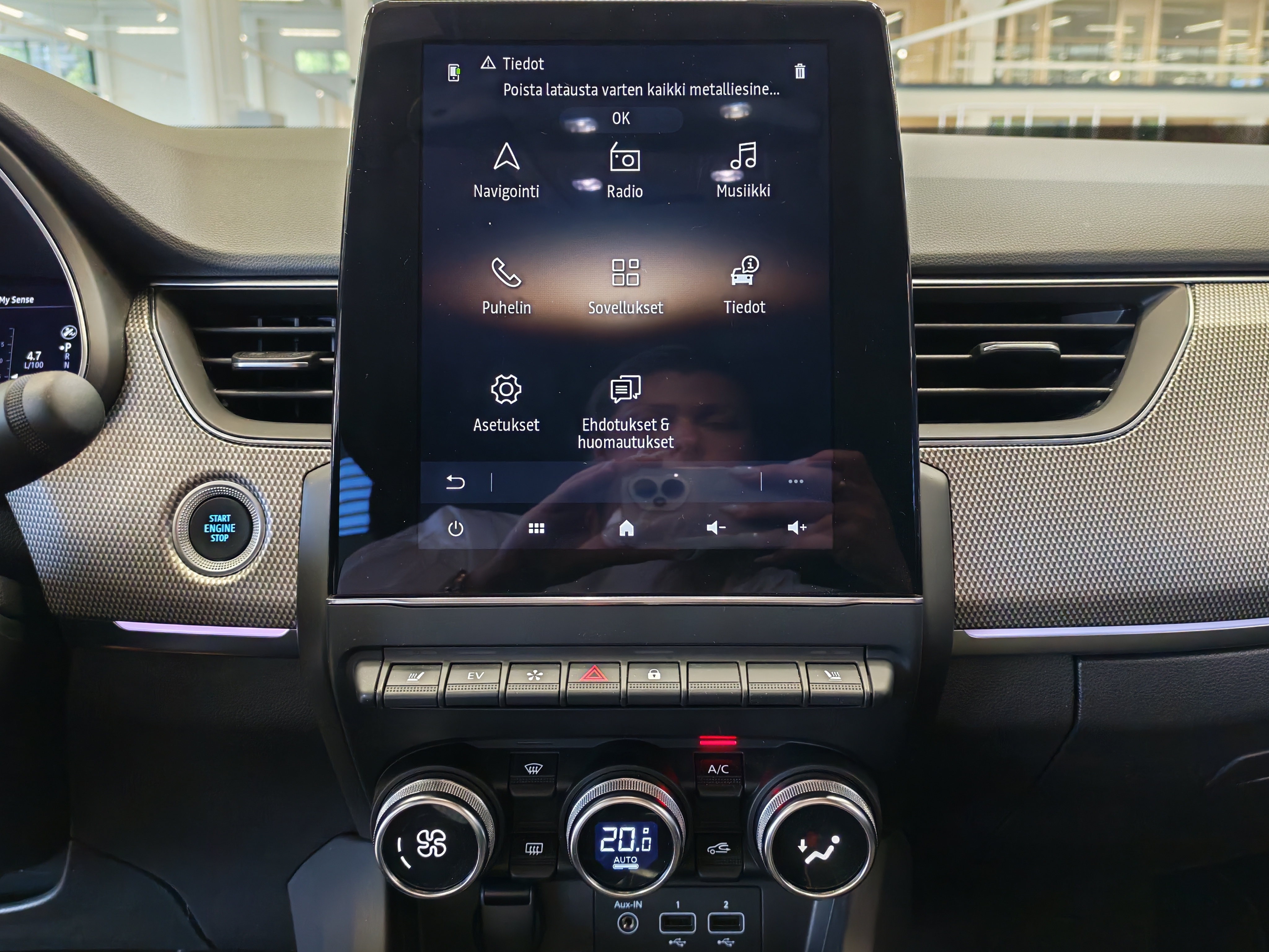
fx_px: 1136
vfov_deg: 45.4
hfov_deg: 58.4
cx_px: 634
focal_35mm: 31
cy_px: 476
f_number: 1.9
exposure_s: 1/100
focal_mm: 6.12
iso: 1009
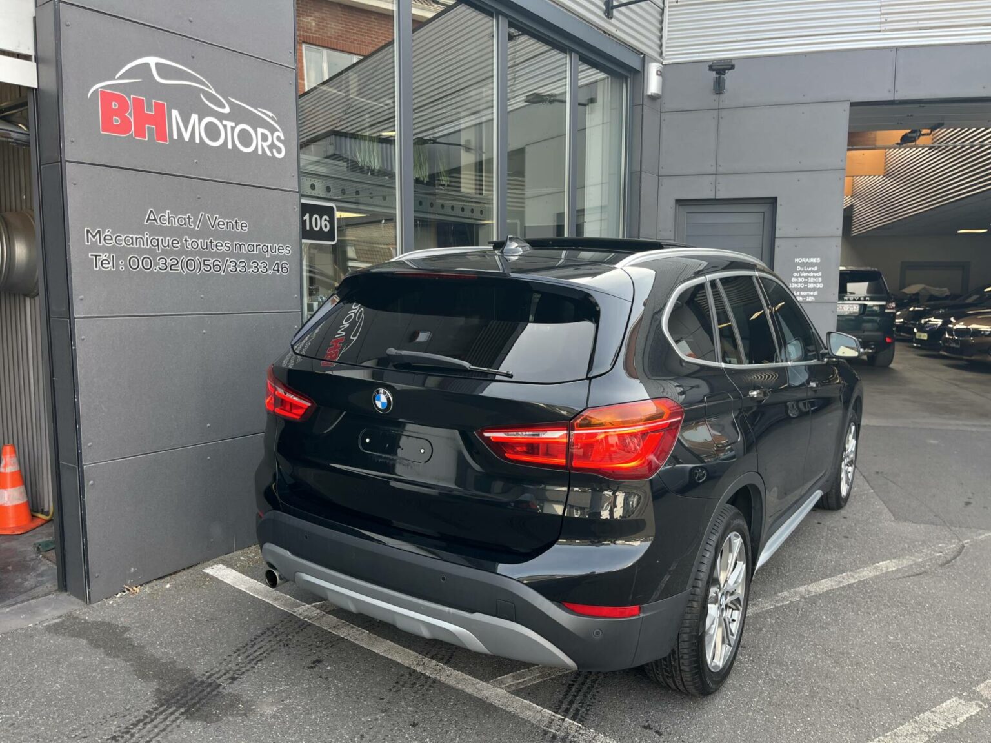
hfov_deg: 67.3
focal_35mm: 26
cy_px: 372
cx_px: 496
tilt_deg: -6.5
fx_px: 744
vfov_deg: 53.1
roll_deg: -0.2
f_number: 1.6
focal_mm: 5.1
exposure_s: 1/215
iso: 40
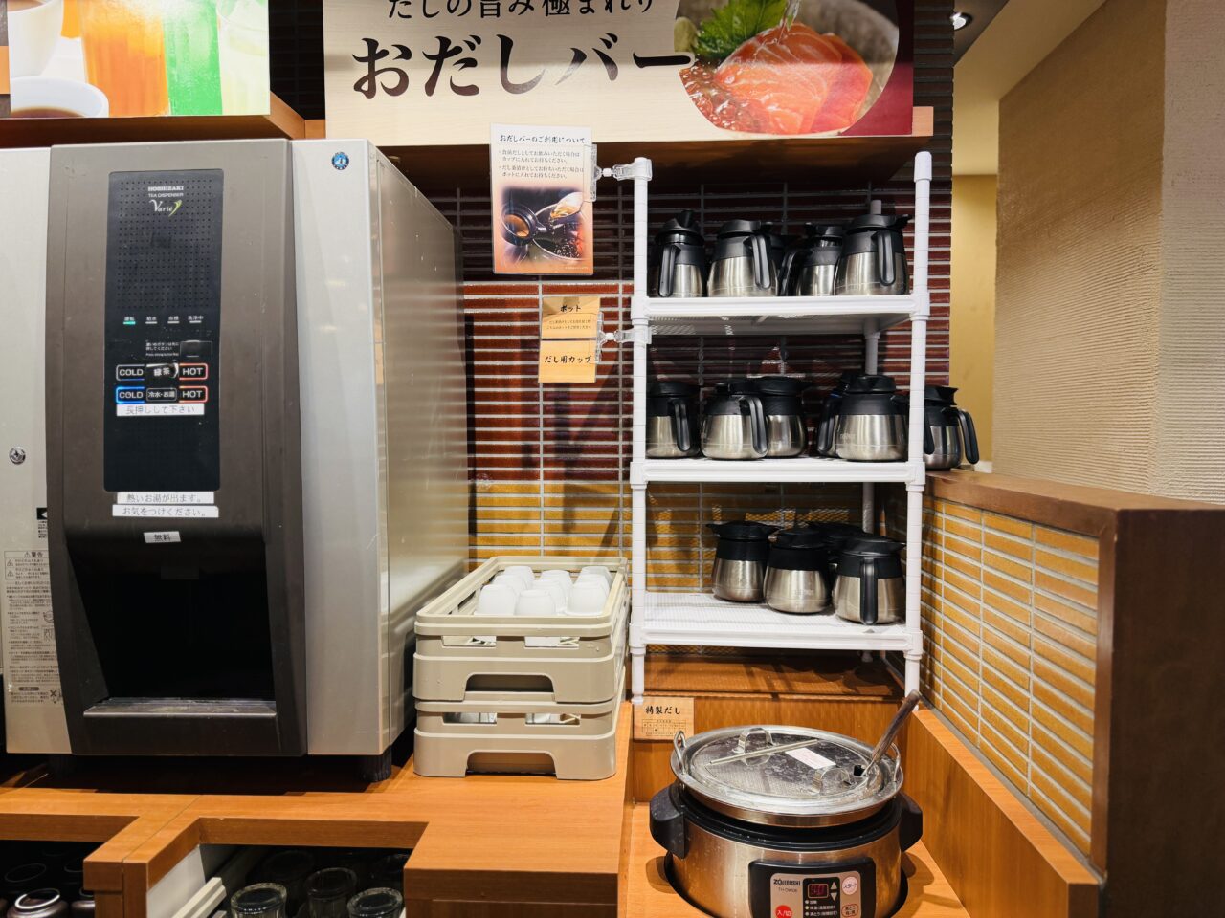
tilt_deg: -2.8
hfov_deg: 71.6
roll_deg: +0.4
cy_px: 459
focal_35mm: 24
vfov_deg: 56.8
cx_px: 612
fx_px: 849
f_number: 1.78
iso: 160
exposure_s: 1/100
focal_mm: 6.76
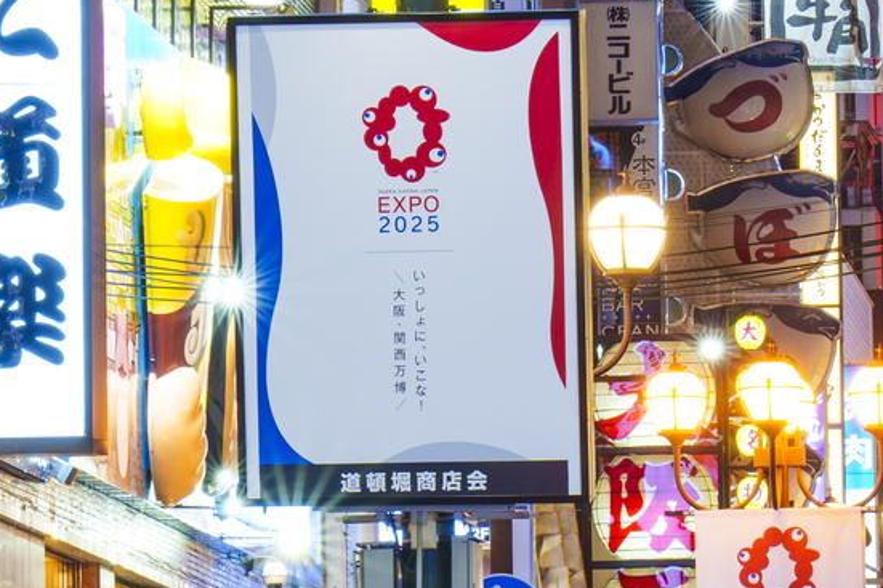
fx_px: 9342
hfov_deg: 5.4
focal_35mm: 381
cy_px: 433
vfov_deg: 3.6
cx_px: 287
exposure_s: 1
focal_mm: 105
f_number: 16
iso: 50
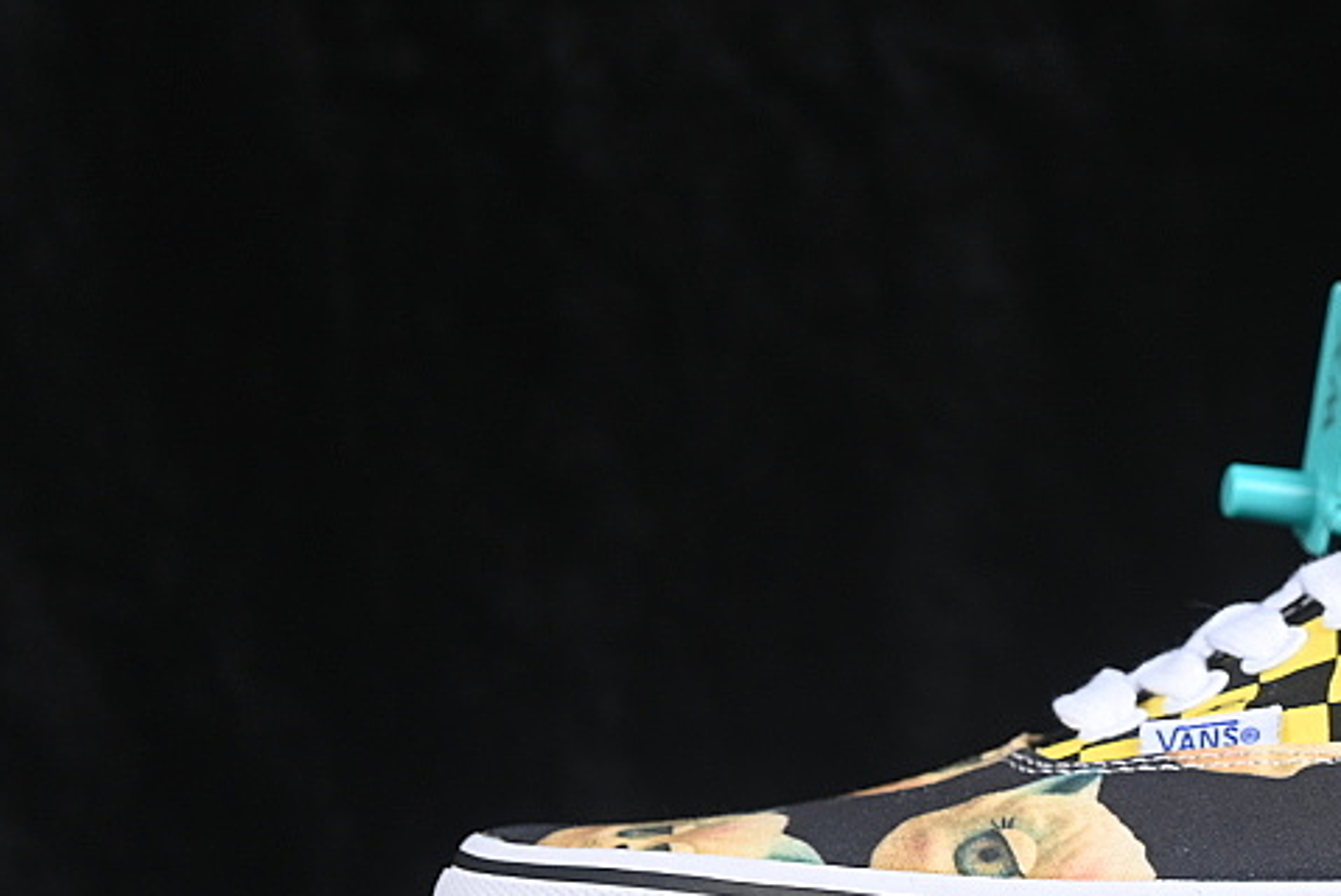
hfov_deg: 12.0
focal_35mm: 169
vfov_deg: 8.1
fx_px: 6299
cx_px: 1433
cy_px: 490
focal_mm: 50
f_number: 7.1
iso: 160
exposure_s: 1/80
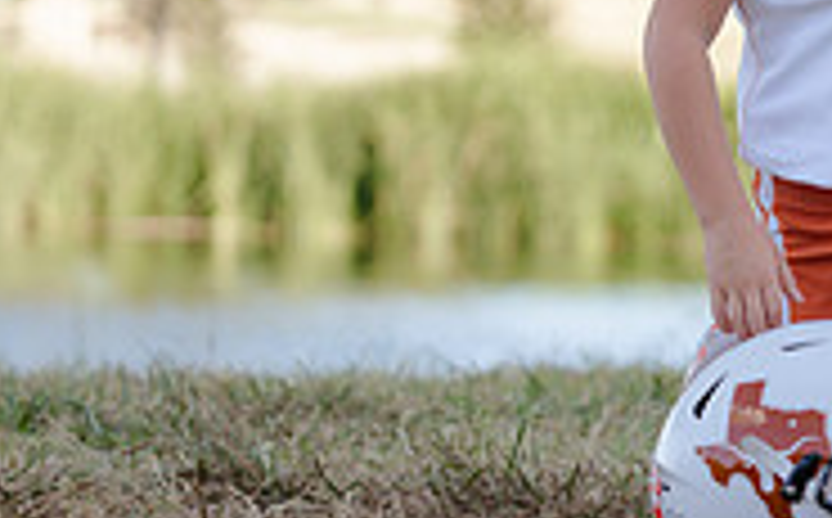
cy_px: 62
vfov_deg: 5.6
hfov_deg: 8.9
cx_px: 927
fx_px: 5275
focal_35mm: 233
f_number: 3.2
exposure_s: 1/320
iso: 125
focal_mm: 70
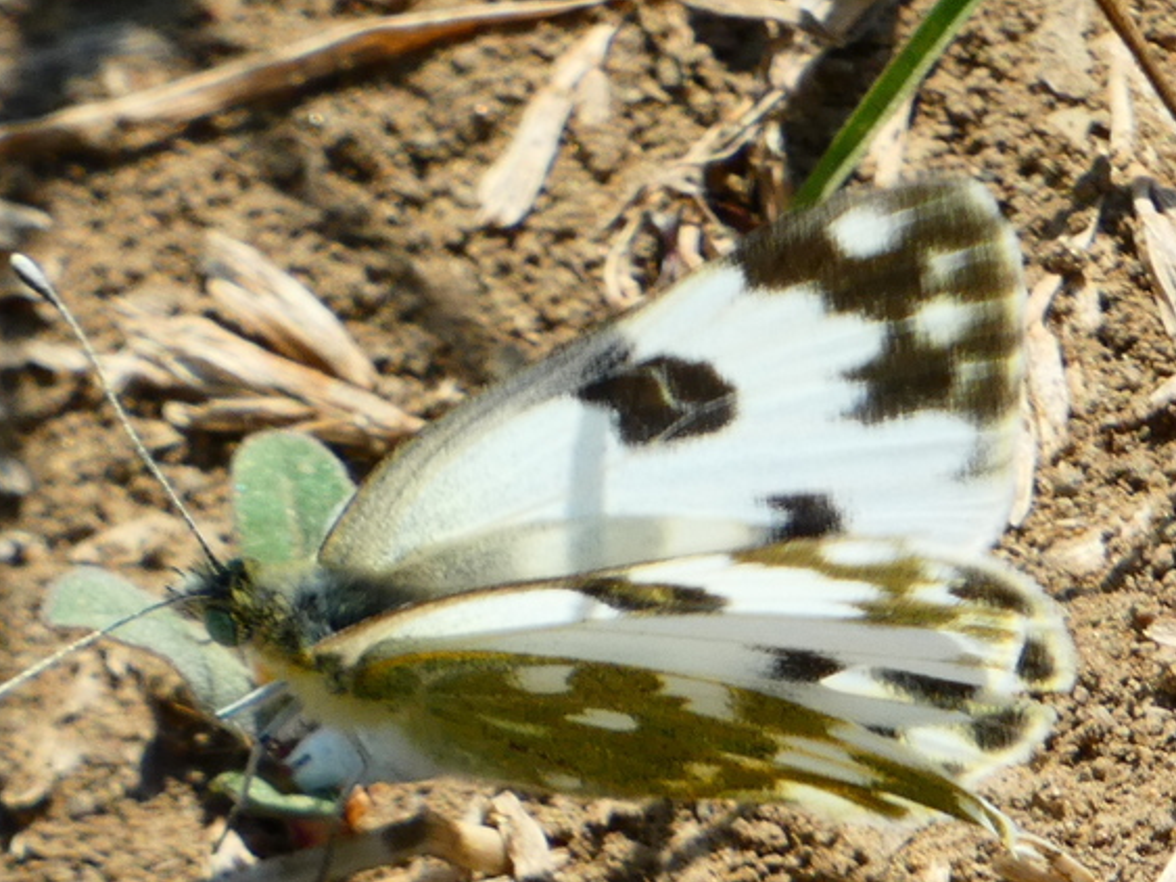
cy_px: 539
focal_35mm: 943
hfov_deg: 2.1
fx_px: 32029
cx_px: 580
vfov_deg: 1.6
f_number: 5.6
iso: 80
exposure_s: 1/160
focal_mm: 111.5
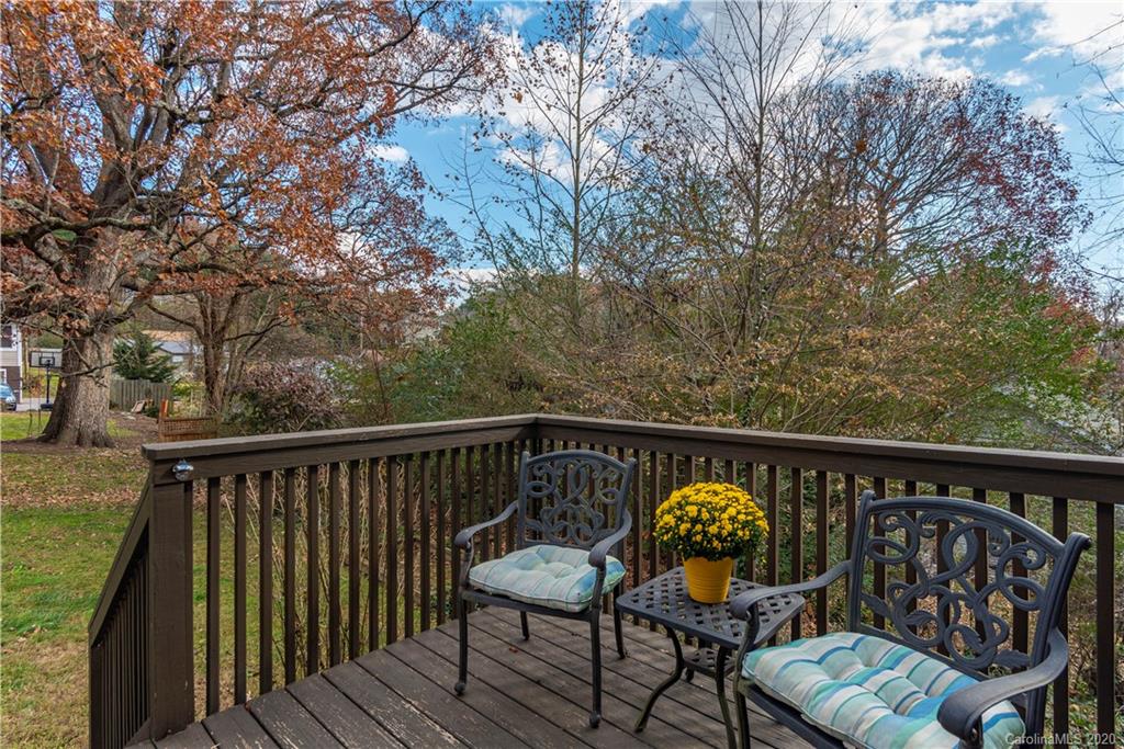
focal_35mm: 17
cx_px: 562
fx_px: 531
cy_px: 374
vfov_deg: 70.5
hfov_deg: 93.3
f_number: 8
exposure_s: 1/160
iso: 100
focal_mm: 17
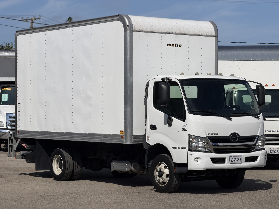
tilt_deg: +0.5
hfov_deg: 19.6
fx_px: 806
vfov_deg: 14.8
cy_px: 104
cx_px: 140
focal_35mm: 100
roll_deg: -0.5
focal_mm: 16.89
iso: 20
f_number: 2.8
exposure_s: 1/2237
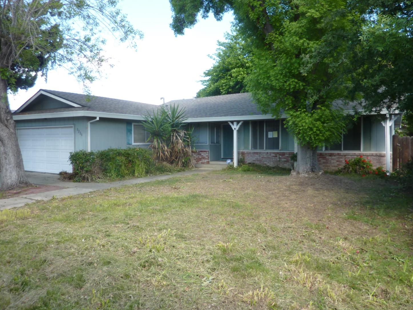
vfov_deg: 53.1
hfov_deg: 67.3
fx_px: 310
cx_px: 200
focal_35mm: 26
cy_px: 151
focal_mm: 4.1
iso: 80
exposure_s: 1/125
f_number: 3.3
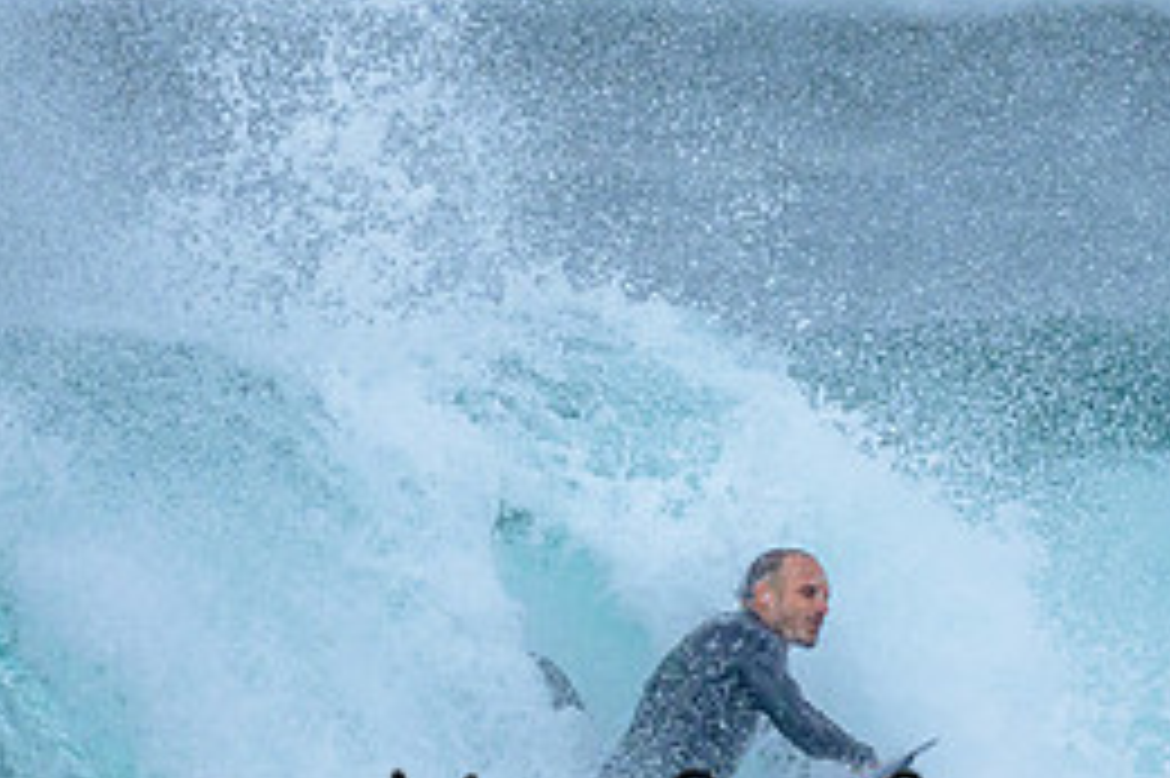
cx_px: 378
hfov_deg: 0.8
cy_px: 483
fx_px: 79312
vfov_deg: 0.6
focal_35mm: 2442
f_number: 6.3
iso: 1600
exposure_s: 1/3200
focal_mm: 800
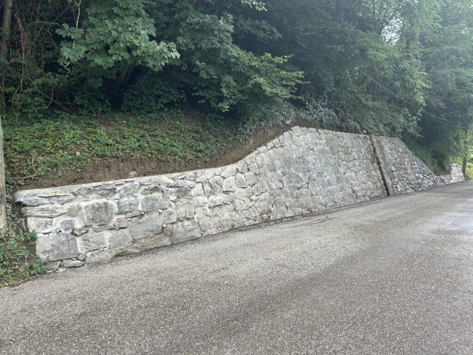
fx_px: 355
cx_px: 236
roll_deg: +4.3
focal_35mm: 26
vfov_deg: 53.1
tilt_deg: -2.3
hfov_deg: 67.3
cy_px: 178
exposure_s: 1/484
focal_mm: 5.7
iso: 50
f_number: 1.5
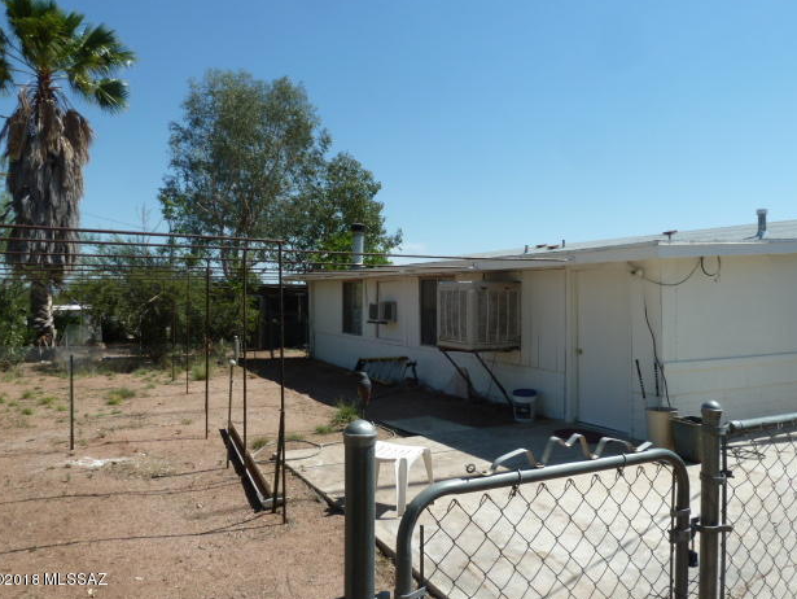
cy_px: 294
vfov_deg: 53.1
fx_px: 599
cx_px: 399
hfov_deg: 67.3
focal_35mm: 26
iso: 80
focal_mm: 4.1
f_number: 5
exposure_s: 1/400
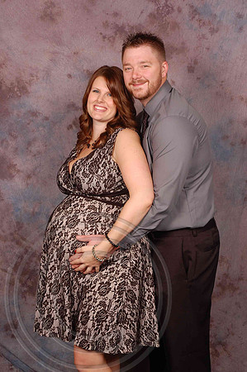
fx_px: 588
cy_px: 186
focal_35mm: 57
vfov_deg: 35.1
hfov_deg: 23.7
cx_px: 124
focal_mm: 38
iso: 200
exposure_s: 1/125
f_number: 10
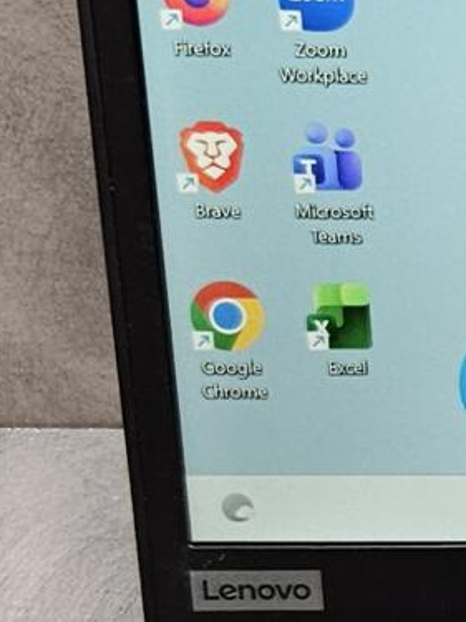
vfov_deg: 12.6
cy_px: 428
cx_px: 1235
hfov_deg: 8.4
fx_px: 2820
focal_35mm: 157
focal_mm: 5.4
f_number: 1.8
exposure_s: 1/100
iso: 160
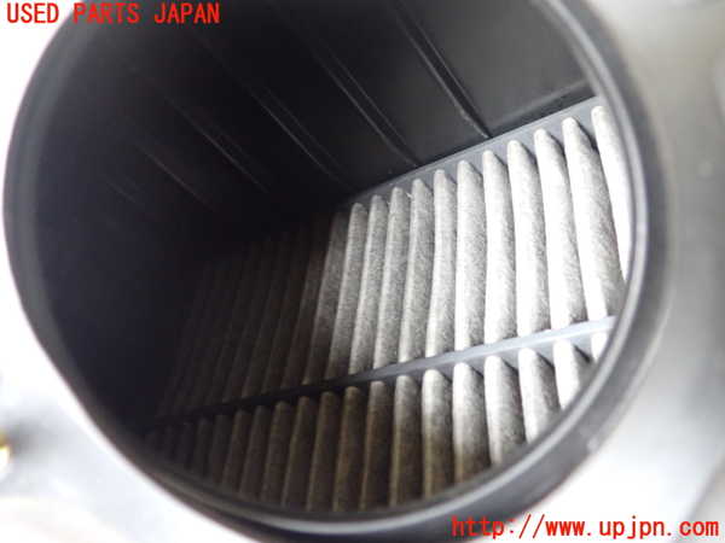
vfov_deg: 46.8
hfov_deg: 60.0
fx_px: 628
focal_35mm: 30
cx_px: 362
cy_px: 272
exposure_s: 1/25
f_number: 2.3
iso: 800
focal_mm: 5.4
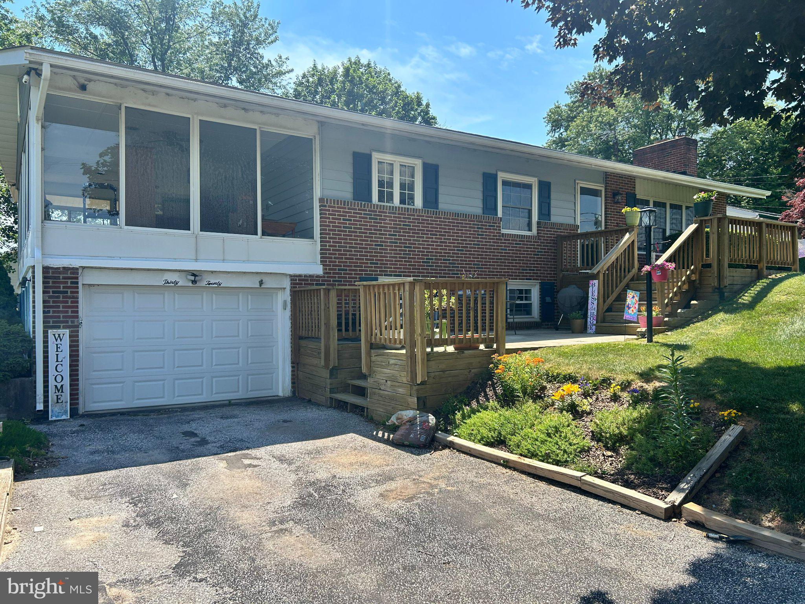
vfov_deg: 53.1
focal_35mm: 26
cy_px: 302
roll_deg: +1.0
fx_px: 605
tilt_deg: +0.9
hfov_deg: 67.3
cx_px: 402
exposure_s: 1/2457
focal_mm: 5.7
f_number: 1.5
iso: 50
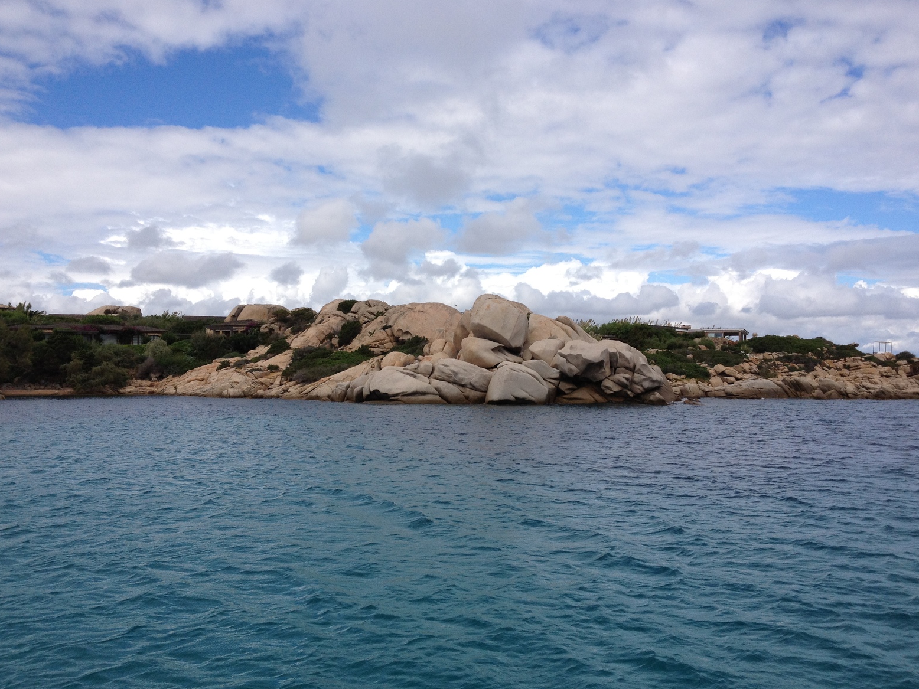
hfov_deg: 51.4
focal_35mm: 36
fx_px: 956
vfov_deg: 39.7
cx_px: 451
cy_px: 338
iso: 64
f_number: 2.4
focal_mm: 4.28
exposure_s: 1/2208
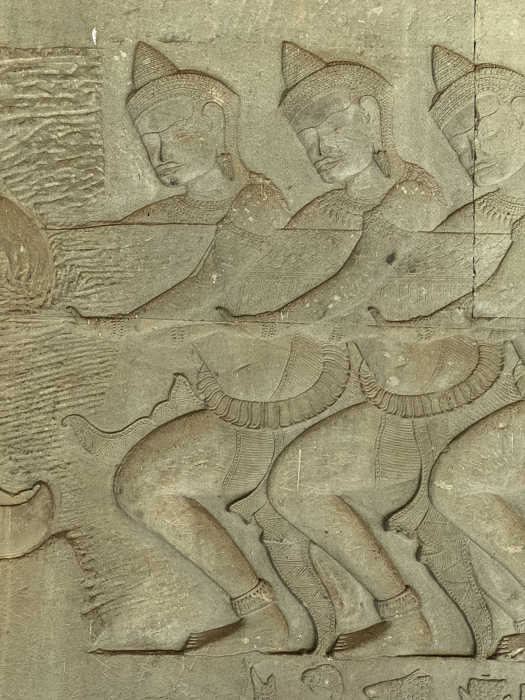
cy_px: 350
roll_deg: -0.5
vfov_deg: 25.3
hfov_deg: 19.1
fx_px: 1557
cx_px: 262
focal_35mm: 77
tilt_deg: +5.3
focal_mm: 9
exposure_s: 1/77
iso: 200
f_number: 2.8
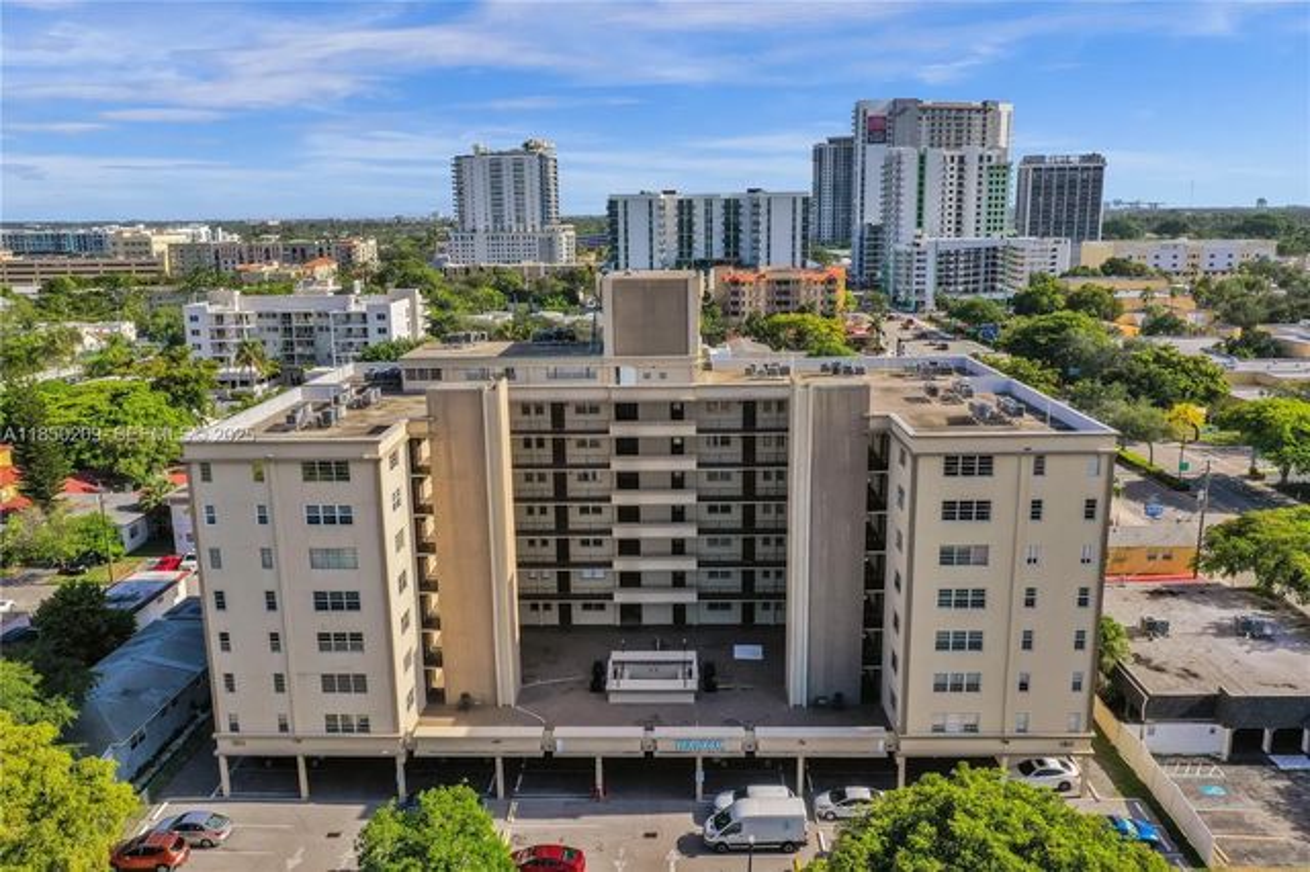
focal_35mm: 28
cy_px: 436
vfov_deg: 46.4
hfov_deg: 65.5
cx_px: 655
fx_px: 1018
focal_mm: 10.26
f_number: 6.3
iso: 100
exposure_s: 1/500
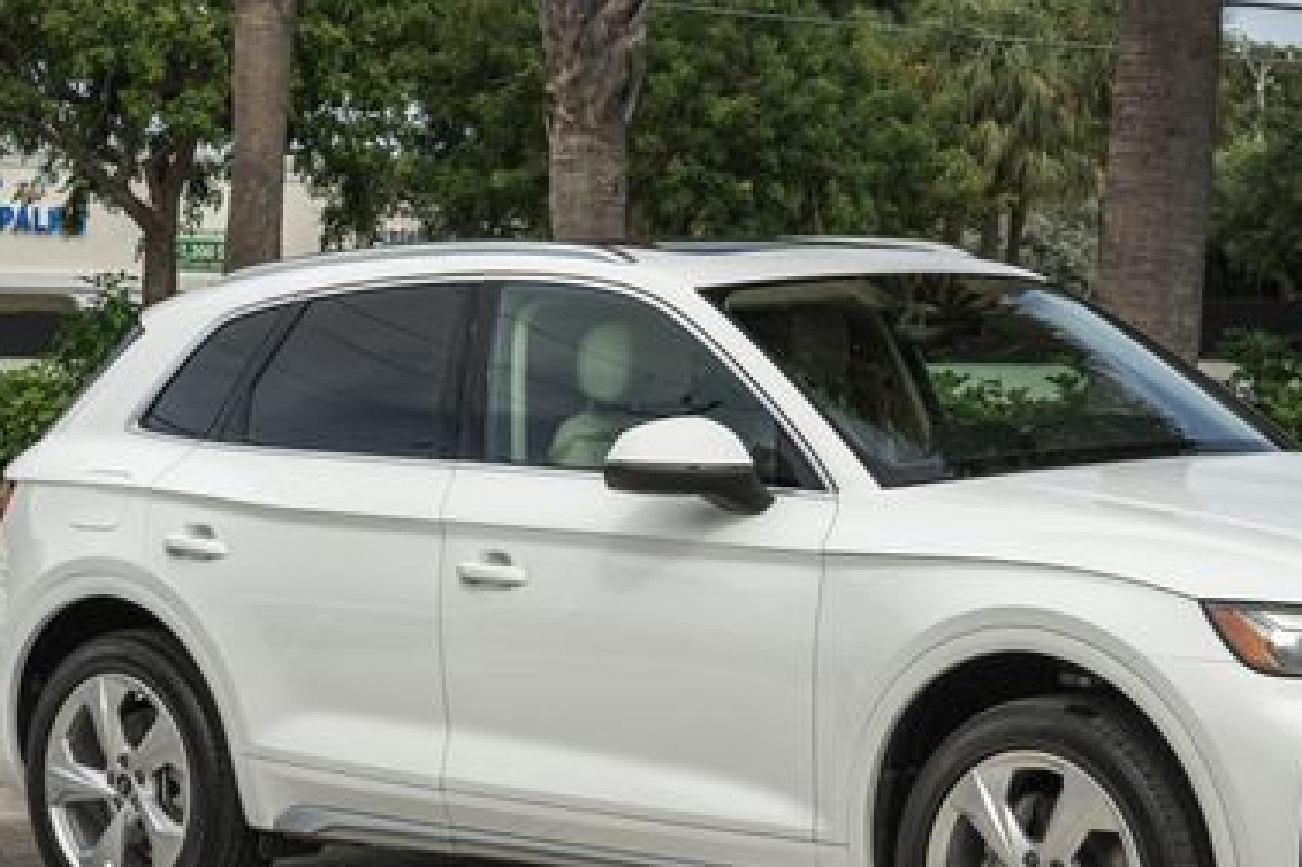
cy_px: 584
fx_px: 3940
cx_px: 867
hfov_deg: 18.7
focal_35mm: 109
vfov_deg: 12.5
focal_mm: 56
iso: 200
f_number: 8
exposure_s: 1/100
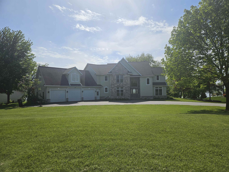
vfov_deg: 58.9
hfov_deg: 73.9
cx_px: 114
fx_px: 152
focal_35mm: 23
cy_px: 86
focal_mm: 5.4
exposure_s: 1/4604
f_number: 1.8
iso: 25
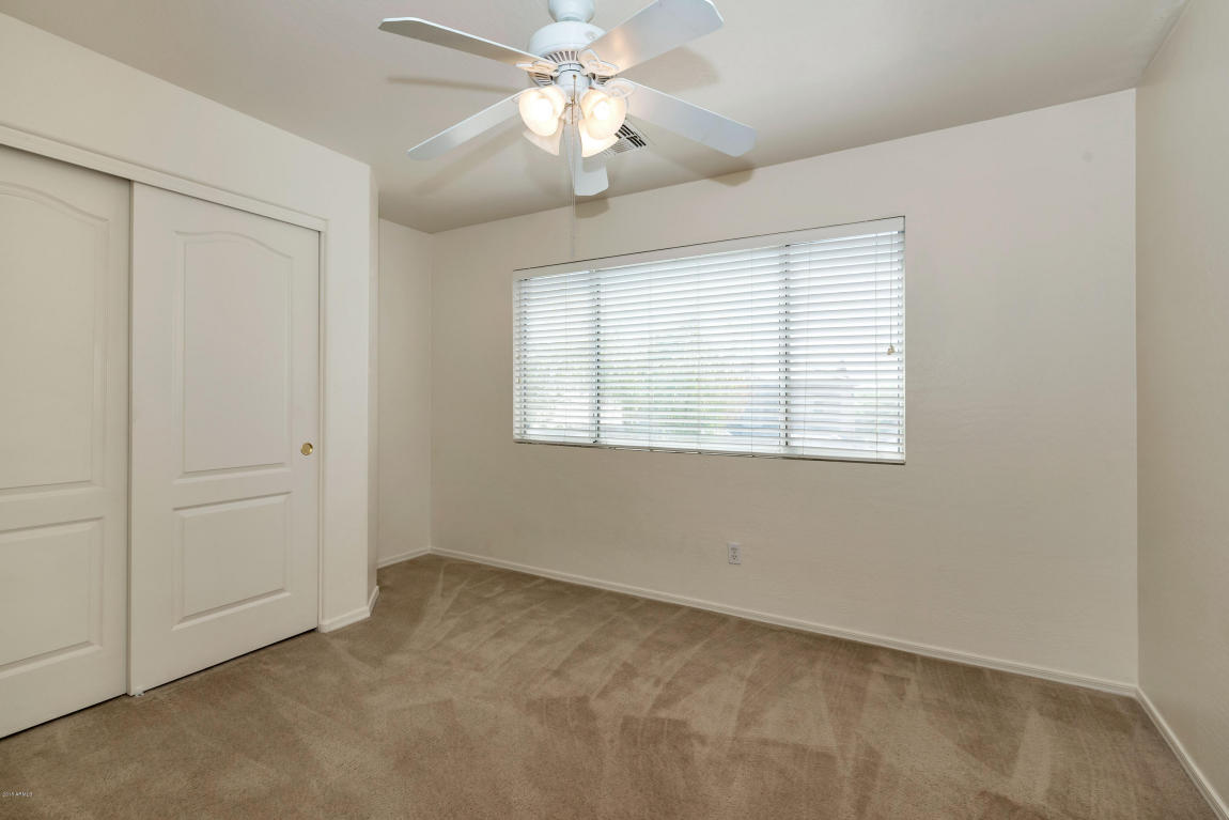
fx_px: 512
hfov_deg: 100.4
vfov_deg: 77.3
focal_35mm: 15
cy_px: 410
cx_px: 614
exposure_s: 1/80
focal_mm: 15
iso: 500
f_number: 9
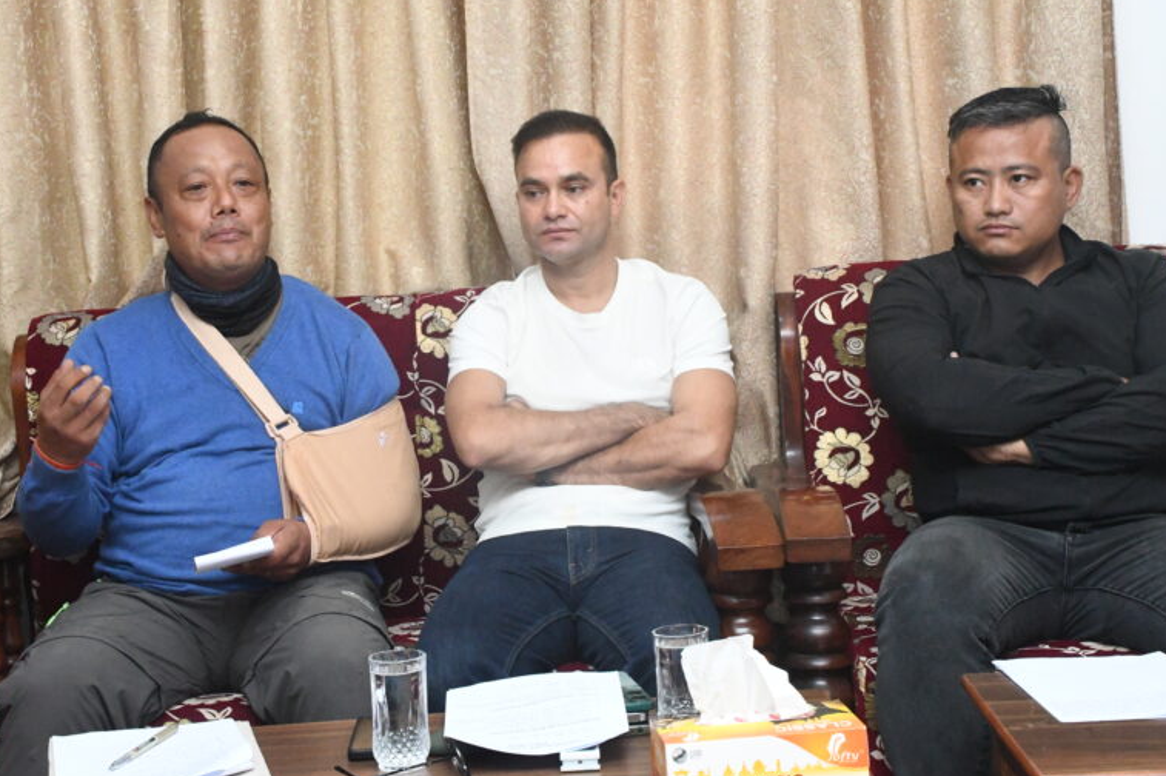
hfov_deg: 29.7
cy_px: 390
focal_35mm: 68
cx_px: 582
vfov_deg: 20.0
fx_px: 2201
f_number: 7.1
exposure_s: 1/160
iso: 12800
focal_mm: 45
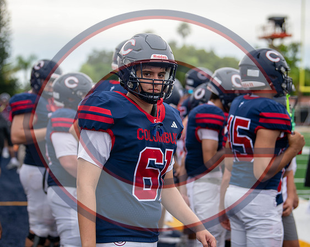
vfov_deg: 14.5
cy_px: 125
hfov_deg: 18.0
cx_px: 145
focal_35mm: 106
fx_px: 977
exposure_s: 1/1000
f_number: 2.8
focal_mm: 82
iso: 140
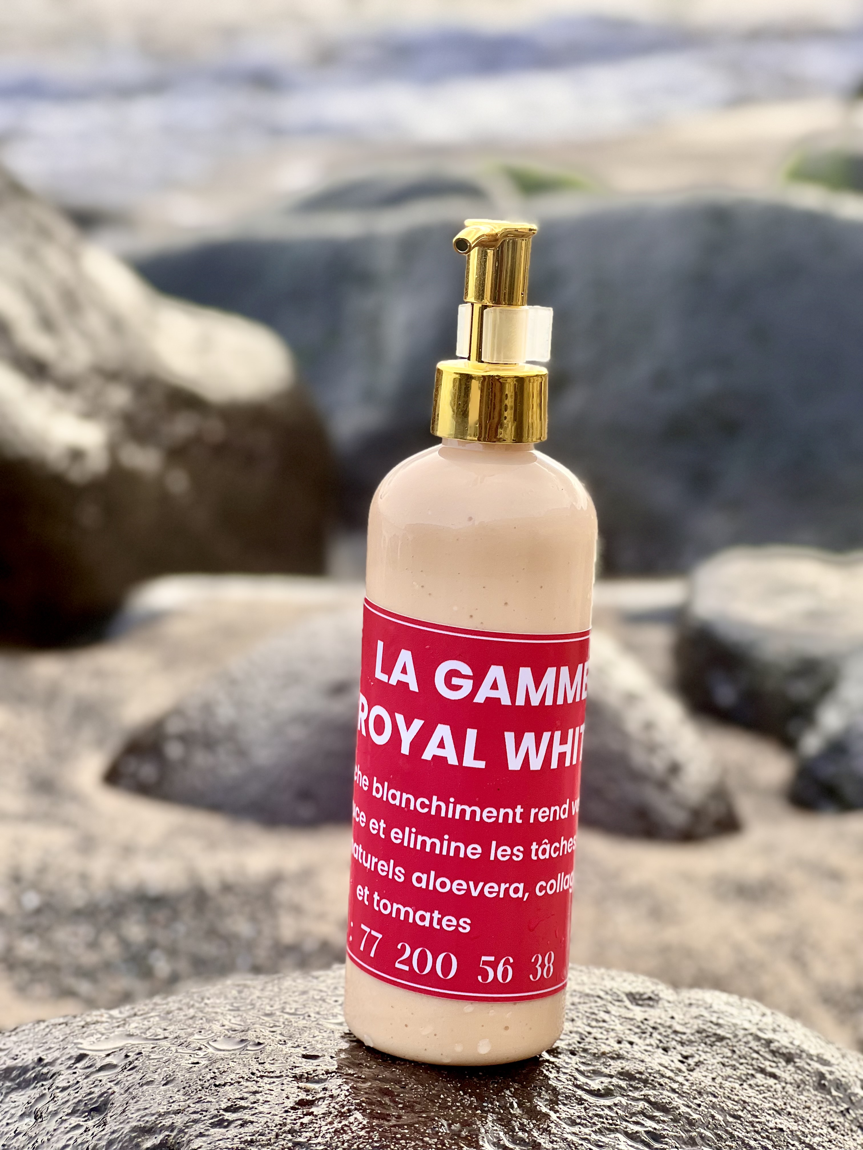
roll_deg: +0.7
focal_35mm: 77
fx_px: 2560
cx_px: 432
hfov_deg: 19.1
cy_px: 575
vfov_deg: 25.3
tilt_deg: -16.5
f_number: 2.8
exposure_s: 1/121
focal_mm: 9
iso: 25
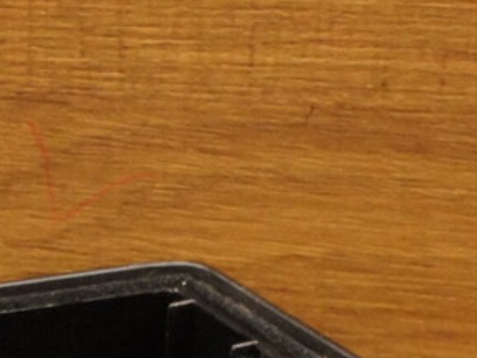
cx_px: 174
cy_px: 614
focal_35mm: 150
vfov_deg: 9.5
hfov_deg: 13.2
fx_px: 2067
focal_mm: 25
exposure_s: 1/40
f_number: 14
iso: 3200
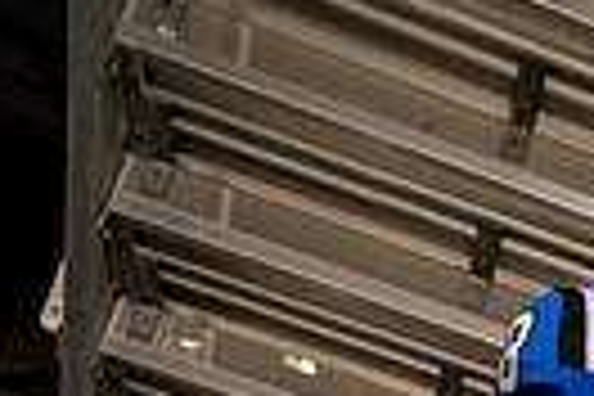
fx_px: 1353
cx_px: 580
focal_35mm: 82
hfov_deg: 23.8
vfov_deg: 12.4
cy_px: 1004
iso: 100
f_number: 7.1
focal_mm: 24
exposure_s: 1/250
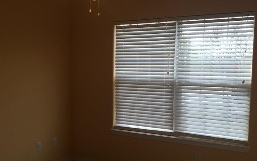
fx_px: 301
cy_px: 112
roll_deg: -0.9
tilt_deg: -6.5
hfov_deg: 46.2
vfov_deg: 29.6
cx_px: 129
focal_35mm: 43
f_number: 2.2
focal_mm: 4.15
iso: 32
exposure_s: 1/213
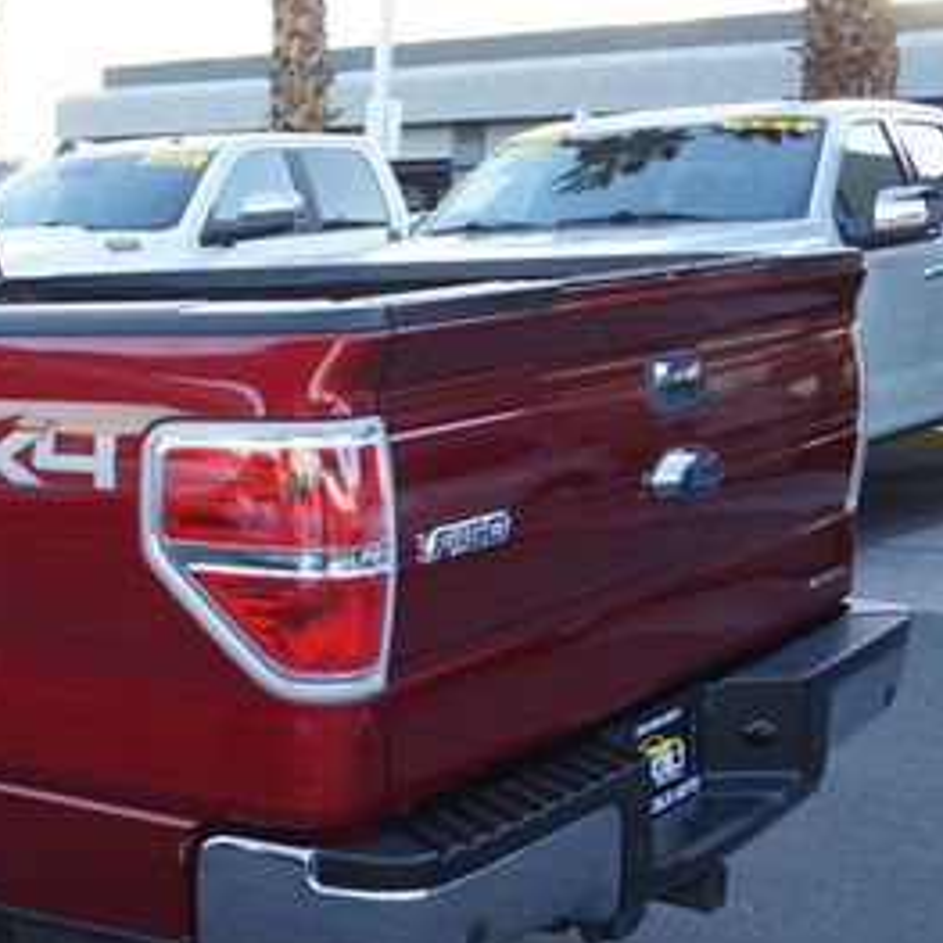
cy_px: 581
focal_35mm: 62
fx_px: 1911
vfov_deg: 27.6
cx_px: -136
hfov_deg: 25.4
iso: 160
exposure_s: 1/60
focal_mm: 20
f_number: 4
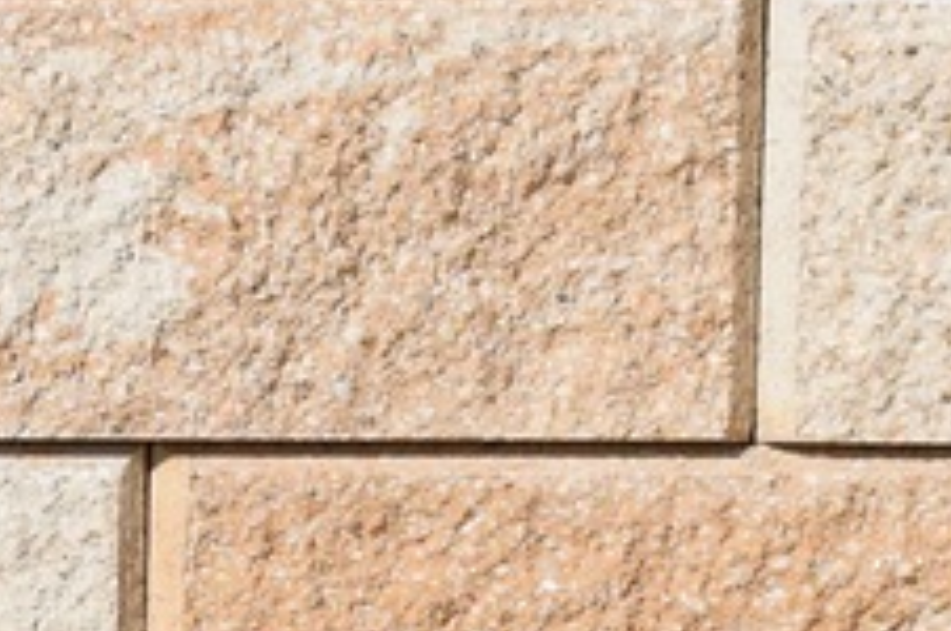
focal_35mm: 298
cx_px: -846
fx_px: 7857
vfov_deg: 4.5
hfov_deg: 6.7
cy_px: 1664
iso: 200
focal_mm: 35
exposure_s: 1/400
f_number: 10
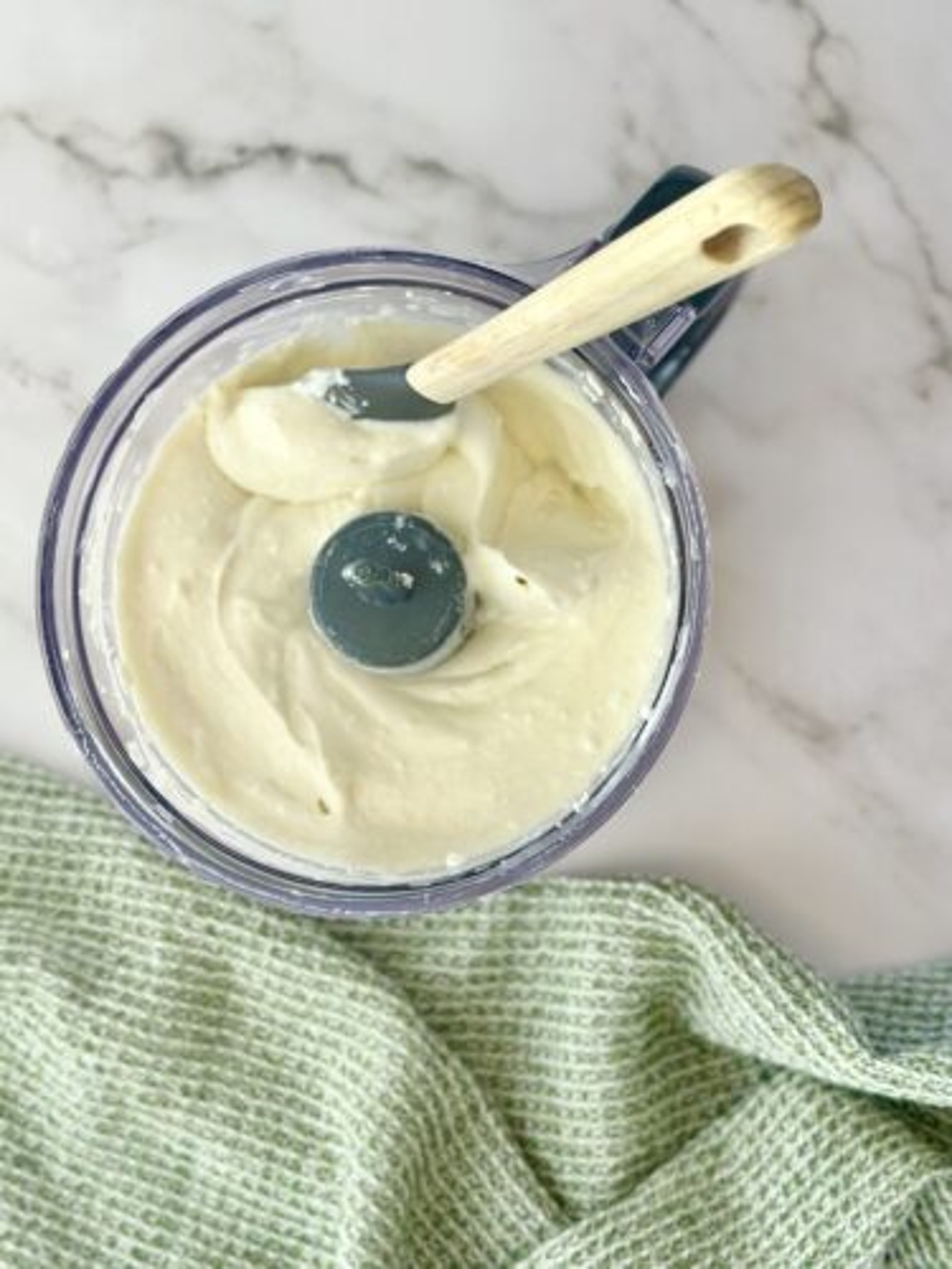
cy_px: 634
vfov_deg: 39.7
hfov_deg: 30.3
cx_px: 476
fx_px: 1760
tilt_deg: -82.4
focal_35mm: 48
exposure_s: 1/623
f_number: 1.78
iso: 80
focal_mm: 6.86
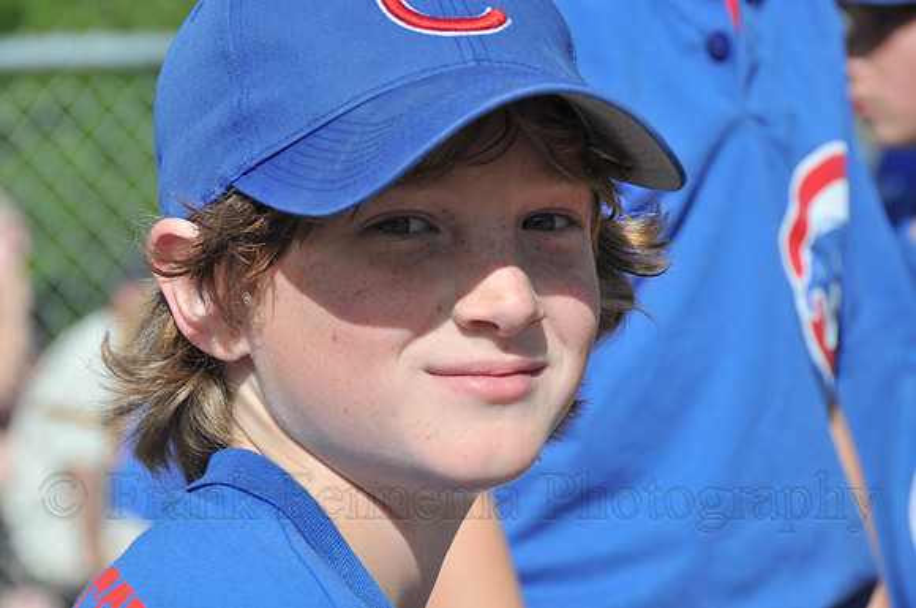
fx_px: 4002
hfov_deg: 13.1
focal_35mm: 158
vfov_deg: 8.7
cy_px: 304
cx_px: 458
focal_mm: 105
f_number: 8
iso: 200
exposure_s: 1/250
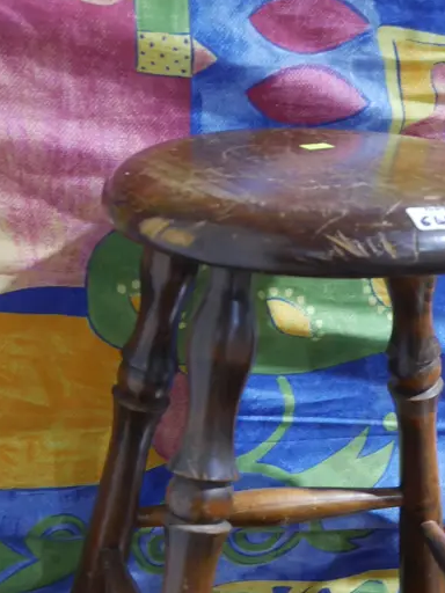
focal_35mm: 84
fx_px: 1440
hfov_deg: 17.4
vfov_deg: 22.9
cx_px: 345
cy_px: 477
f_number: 4.6
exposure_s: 1/60
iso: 1600
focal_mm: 21
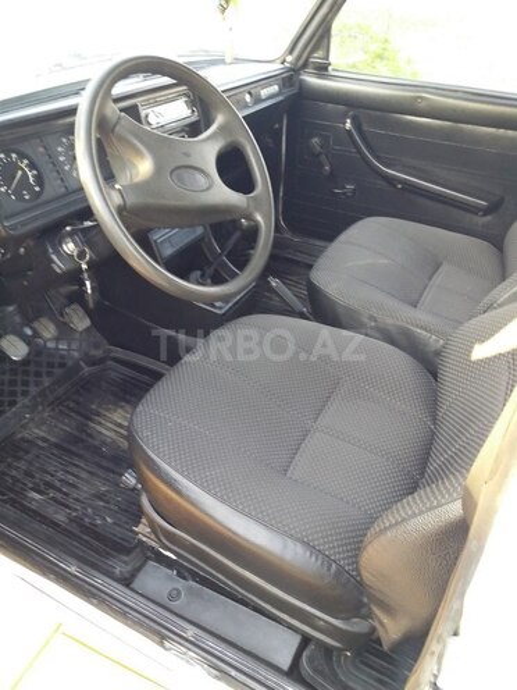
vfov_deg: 65.3
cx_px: 258
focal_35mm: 27
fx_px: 538
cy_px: 345
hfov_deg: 51.4
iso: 125
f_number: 1.9
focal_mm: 3.7
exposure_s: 1/33
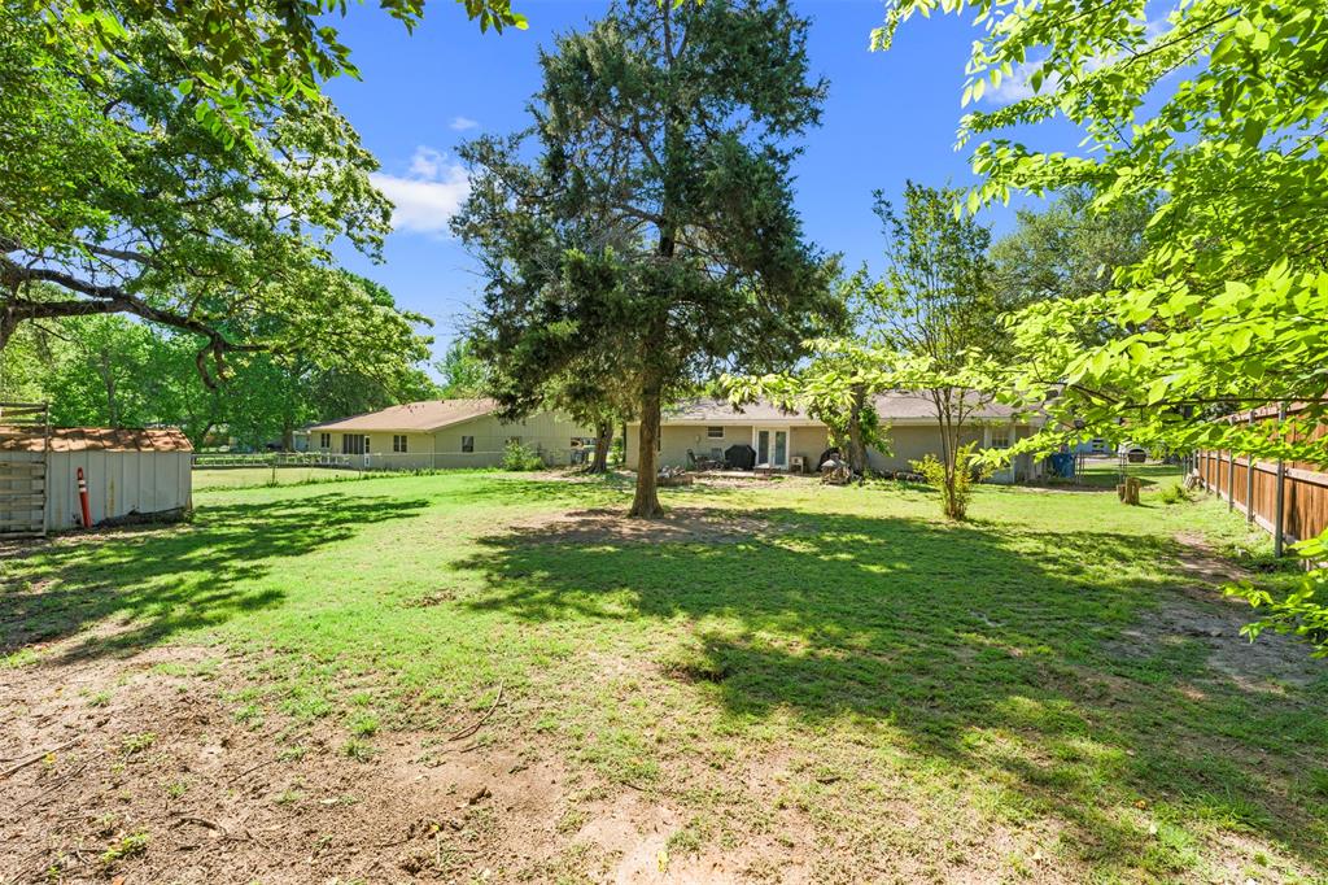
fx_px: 590
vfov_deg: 73.7
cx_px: 664
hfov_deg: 96.8
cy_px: 442
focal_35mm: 16
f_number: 10
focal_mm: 16
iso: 400
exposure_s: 1/125
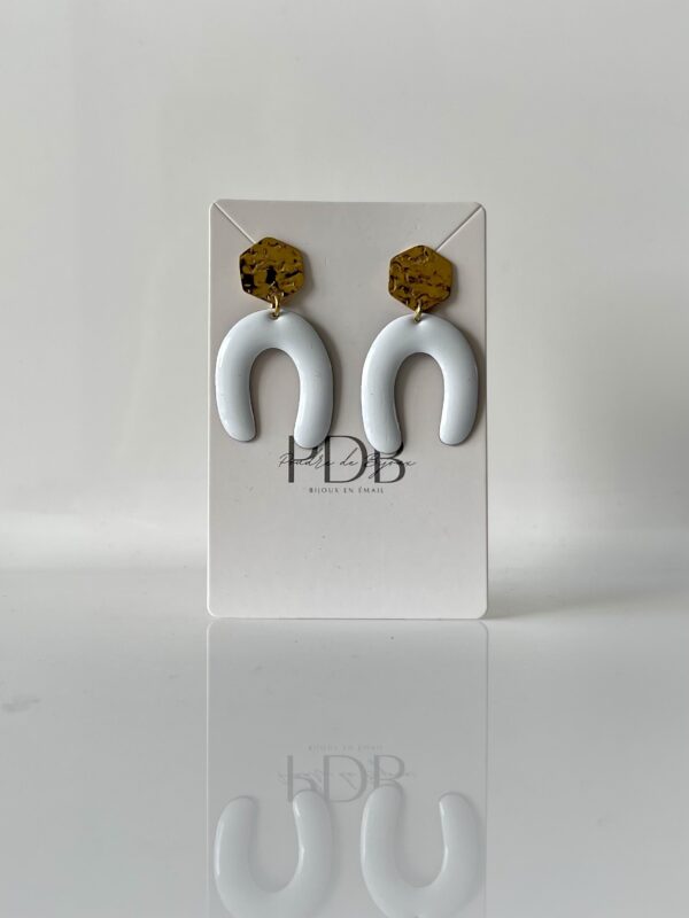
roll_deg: +0.2
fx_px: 663
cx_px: 344
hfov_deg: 54.9
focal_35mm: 25
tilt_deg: -1.0
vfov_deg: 69.4
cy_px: 459
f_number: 1.6
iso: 32
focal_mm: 5.1
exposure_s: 1/284
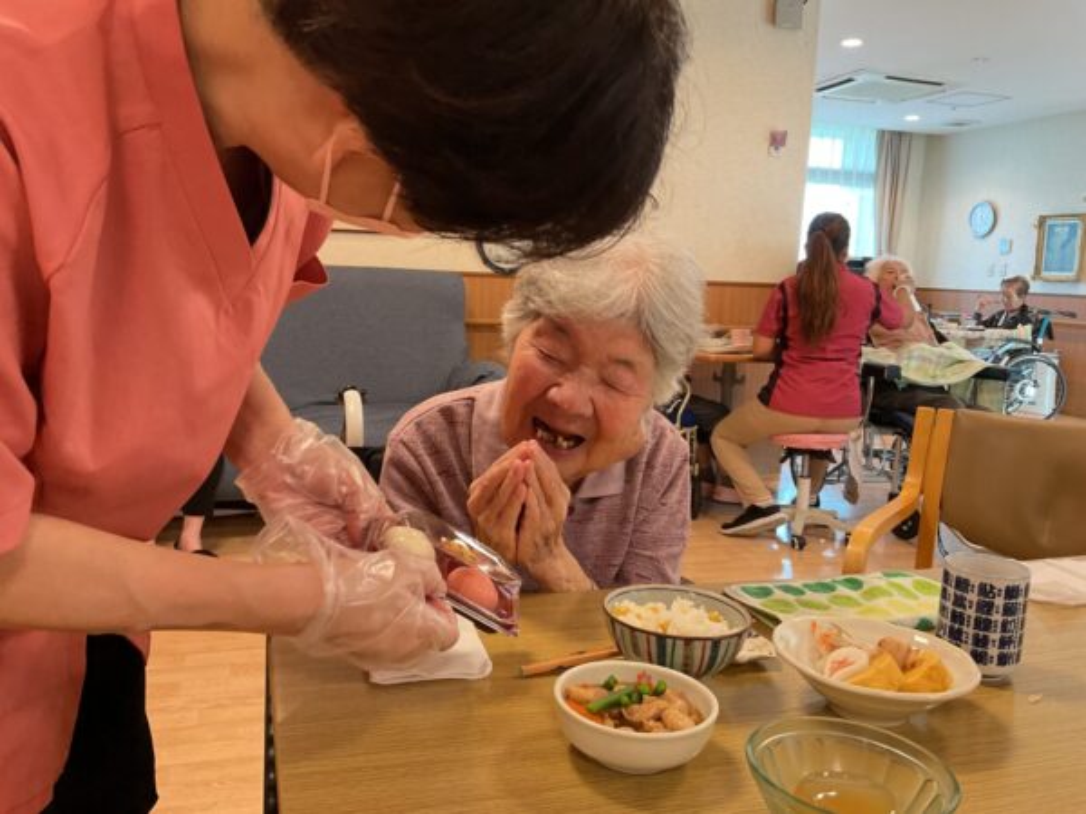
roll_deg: -0.7
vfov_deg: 48.2
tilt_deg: -9.5
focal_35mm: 29
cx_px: 543
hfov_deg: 61.7
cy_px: 407
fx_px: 910
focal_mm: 3
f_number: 1.8
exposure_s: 1/50
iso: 100
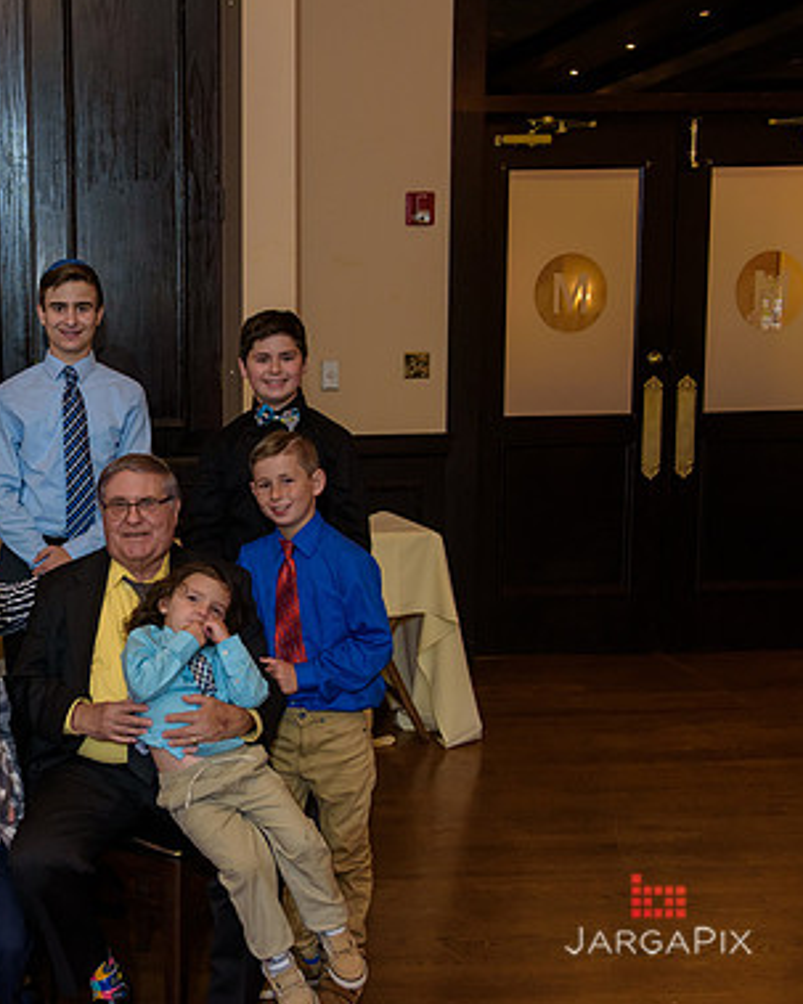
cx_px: 50
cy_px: 499
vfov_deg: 40.3
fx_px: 1367
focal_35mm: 46
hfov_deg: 30.9
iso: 1600
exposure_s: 1/125
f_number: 3.2
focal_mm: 32
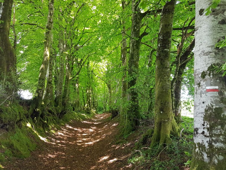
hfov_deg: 67.3
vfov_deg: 53.1
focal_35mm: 26
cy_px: 85
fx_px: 170
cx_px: 113
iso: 80
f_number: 1.7
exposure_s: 1/50
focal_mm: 4.2
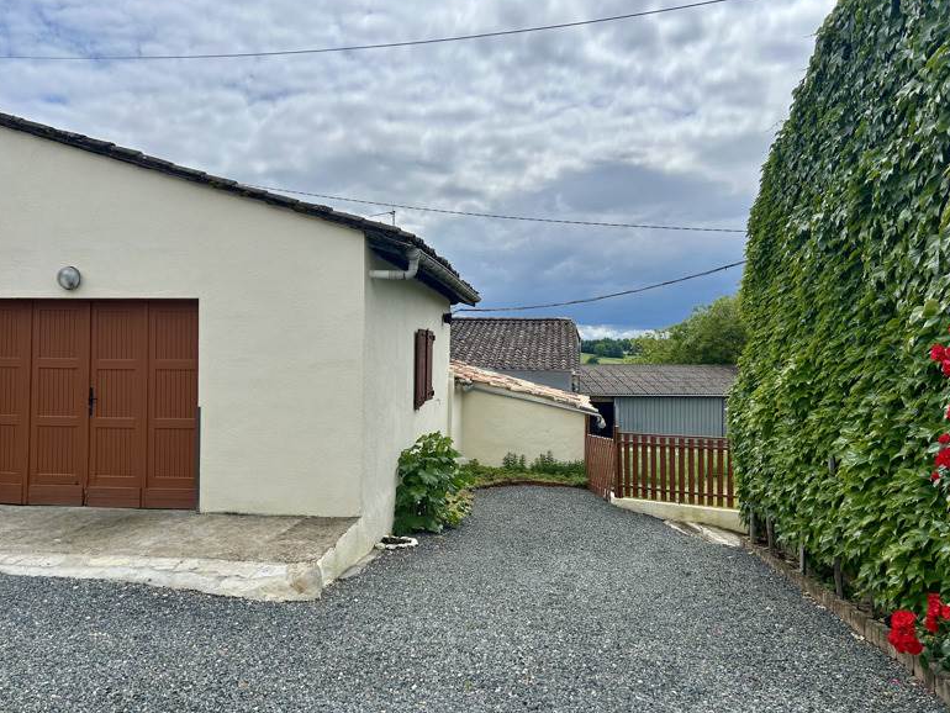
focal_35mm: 27
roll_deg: -0.3
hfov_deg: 65.3
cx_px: 465
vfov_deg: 51.4
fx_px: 741
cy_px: 354
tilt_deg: -0.3
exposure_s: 1/8000
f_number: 1.5
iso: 50
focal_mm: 5.7
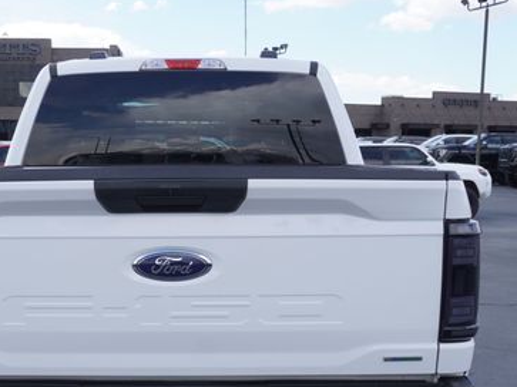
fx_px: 836
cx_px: 179
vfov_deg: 25.7
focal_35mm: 56
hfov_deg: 34.1
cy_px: 296
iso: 100
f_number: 6.3
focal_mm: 22
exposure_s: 1/160
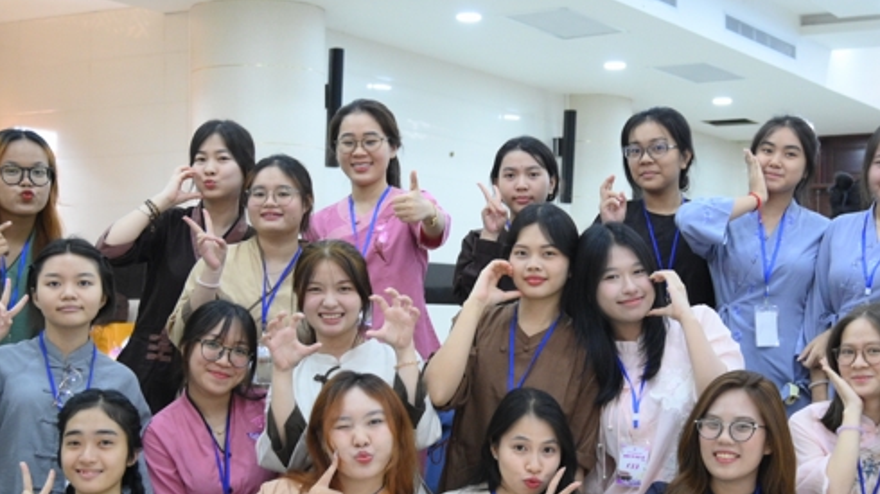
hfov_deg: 29.7
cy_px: 327
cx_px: 536
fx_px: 1656
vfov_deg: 16.9
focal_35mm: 71
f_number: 4
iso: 3200
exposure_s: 1/100
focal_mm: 34
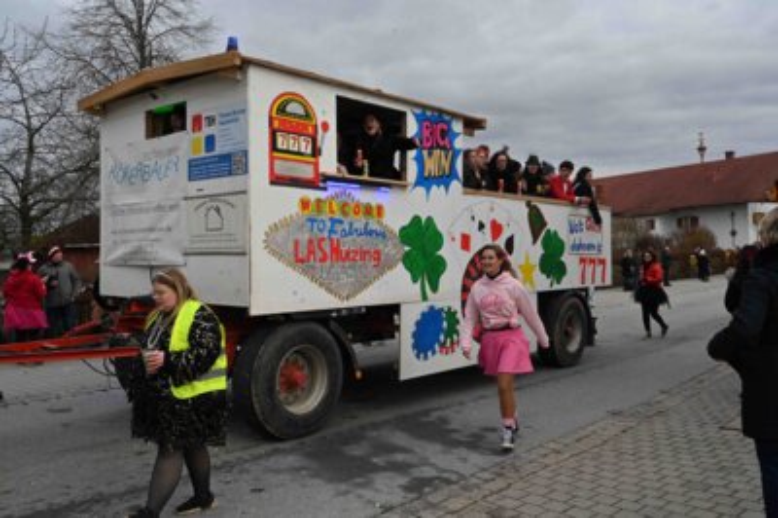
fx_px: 702
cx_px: 389
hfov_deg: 58.0
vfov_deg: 40.5
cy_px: 259
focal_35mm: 32
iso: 2500
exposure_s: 1/1000
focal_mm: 32.5
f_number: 16
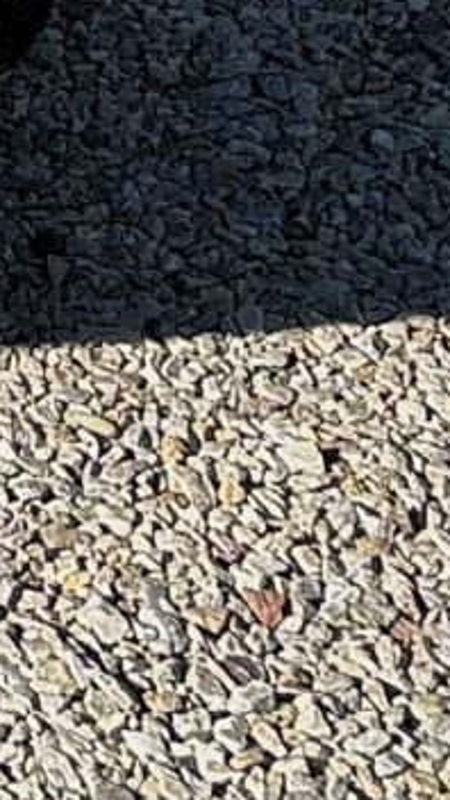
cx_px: -1425
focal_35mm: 206
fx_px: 4370
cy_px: -1070
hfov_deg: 5.2
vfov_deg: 9.4
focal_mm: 5.96
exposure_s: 1/1783
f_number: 1.6
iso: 50
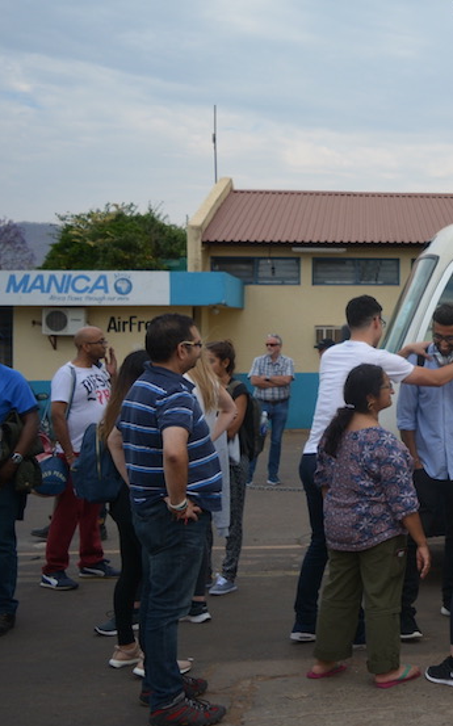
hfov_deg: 22.3
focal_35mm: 51
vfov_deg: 39.5
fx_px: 1009
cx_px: 608
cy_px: 322
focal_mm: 18
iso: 100
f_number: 3.5
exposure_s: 1/500
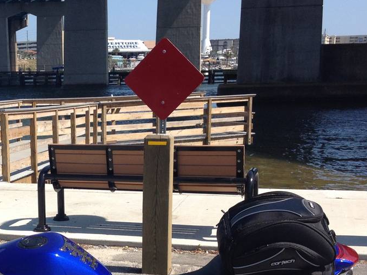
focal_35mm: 78
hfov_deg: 24.5
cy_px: 226
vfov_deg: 18.7
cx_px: 58
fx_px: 827
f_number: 2.4
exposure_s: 1/1381
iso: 50
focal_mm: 4.28
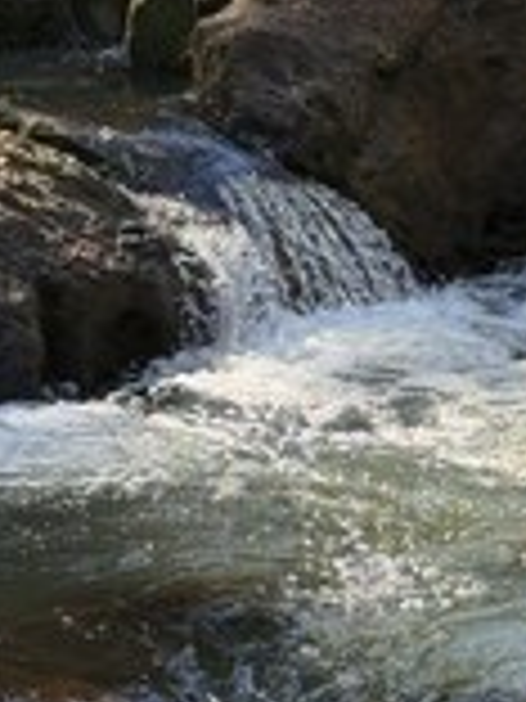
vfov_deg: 15.0
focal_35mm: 129
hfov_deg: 11.3
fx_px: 2614
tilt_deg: -2.5
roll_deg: -1.5
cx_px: 582
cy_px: 4
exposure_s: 1/432
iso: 80
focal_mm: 6.76
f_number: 1.78
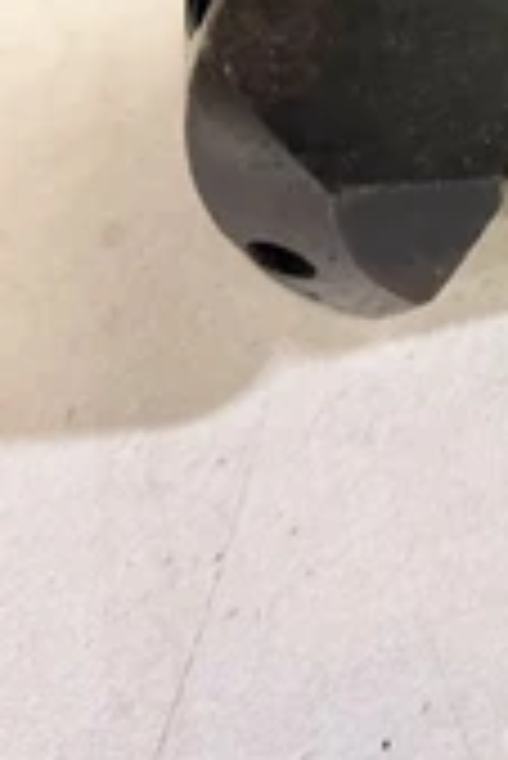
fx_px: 1246
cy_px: -22
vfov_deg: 31.1
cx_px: 584
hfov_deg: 21.6
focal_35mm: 59
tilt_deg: -45.7
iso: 320
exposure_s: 1/60
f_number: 1.78
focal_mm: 6.86
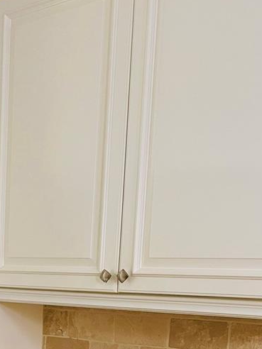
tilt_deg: -8.0
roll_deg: -1.6
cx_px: 18
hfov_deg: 23.3
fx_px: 616
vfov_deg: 29.5
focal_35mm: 61
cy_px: 354
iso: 250
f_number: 1.6
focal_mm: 5.1
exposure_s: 1/60
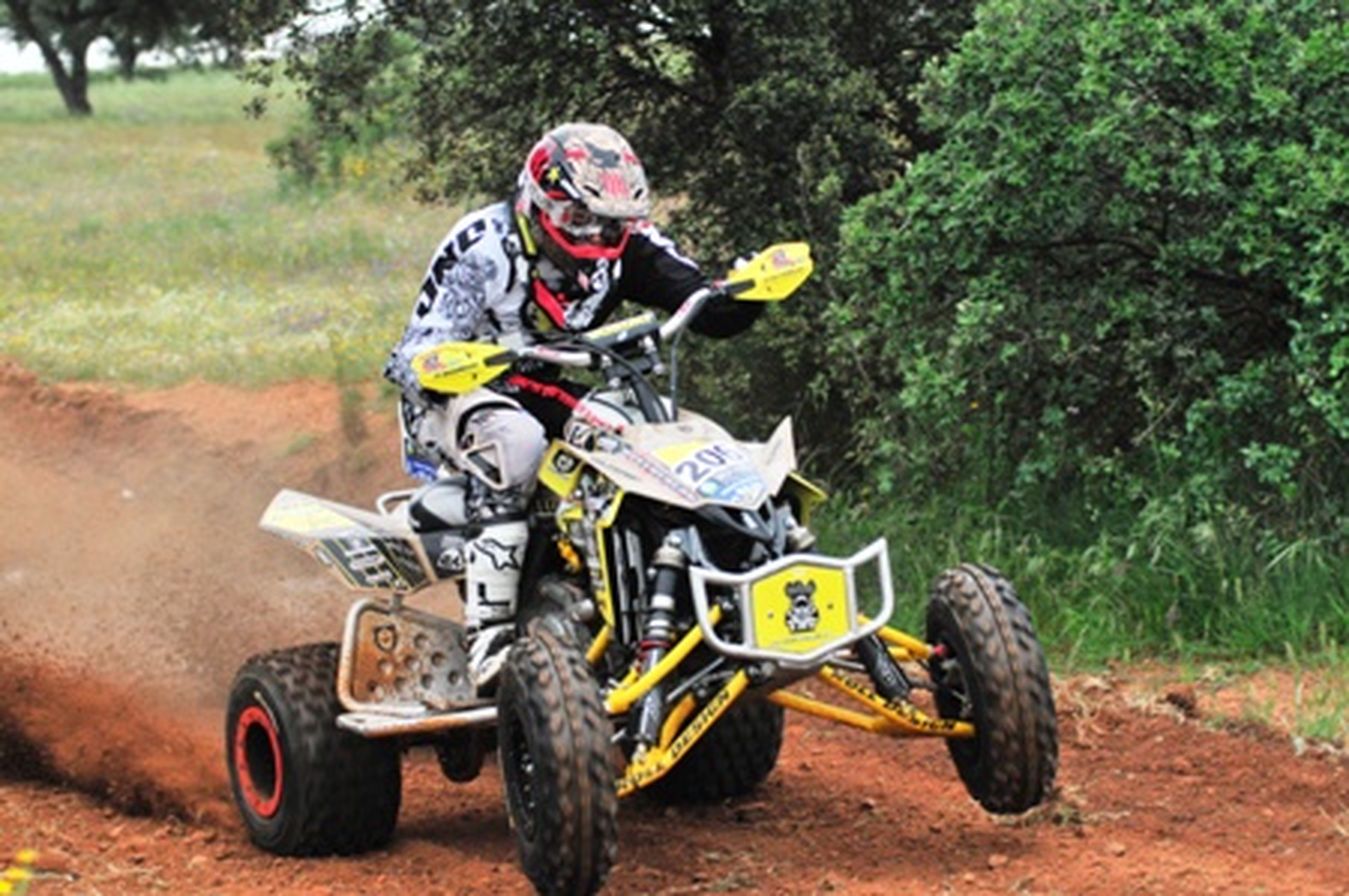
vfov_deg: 13.0
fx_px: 3930
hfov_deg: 19.5
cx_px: 674
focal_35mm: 105
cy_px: 448
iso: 900
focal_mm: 70
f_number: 3.5
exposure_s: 1/1000
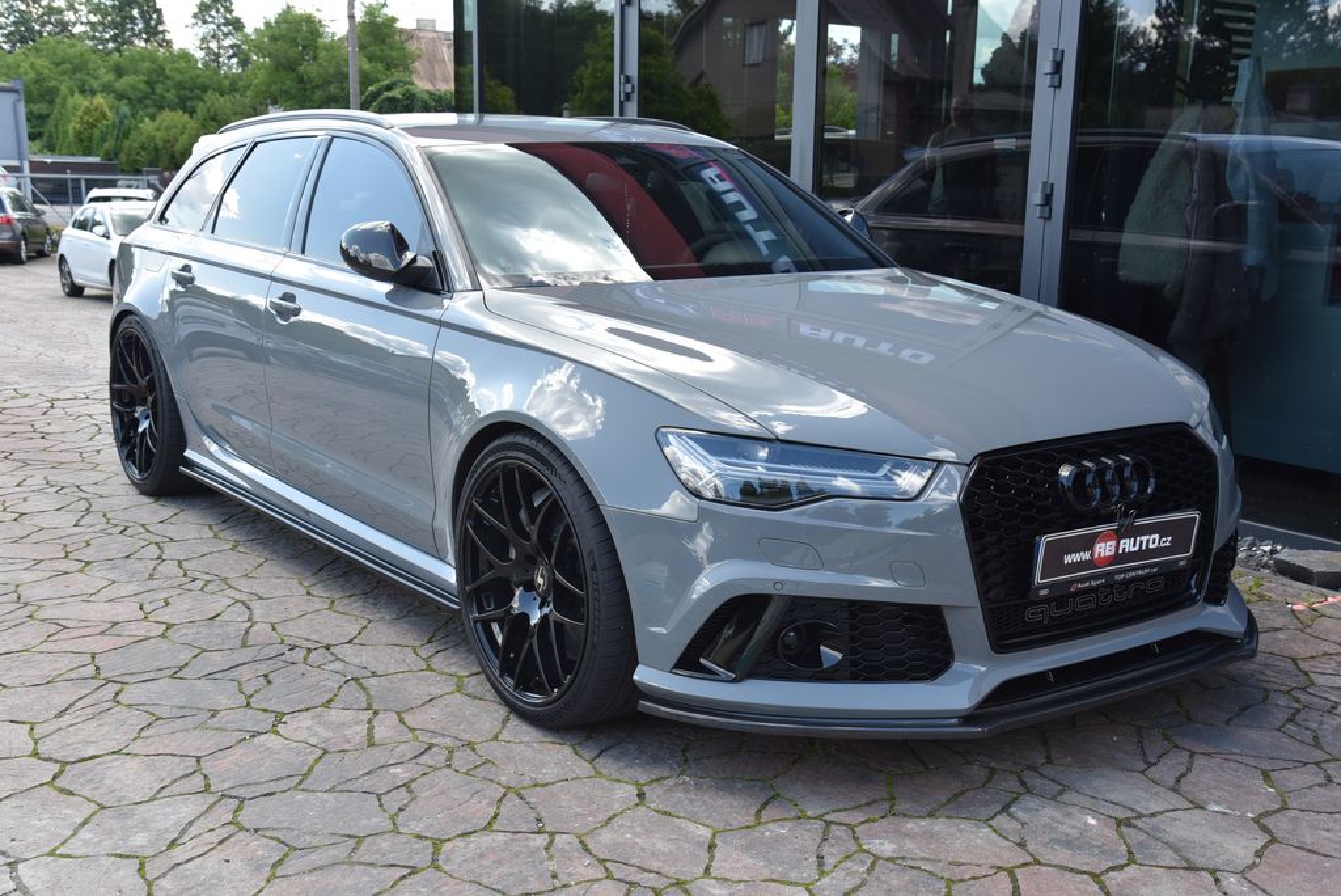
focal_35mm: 40
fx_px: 1491
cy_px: 448
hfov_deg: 48.4
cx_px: 670
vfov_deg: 33.4
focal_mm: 40
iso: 500
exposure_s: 1/200
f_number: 7.1
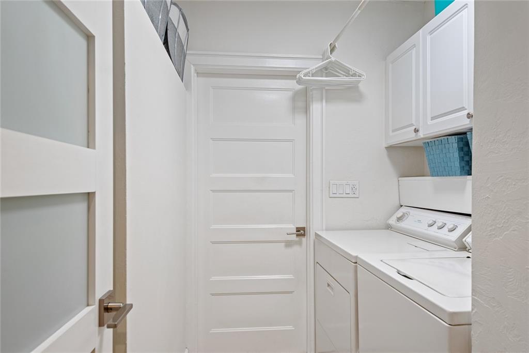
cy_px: 176
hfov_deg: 73.7
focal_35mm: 24
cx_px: 264
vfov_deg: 53.1
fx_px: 353
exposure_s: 1/8
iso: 250
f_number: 8
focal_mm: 24
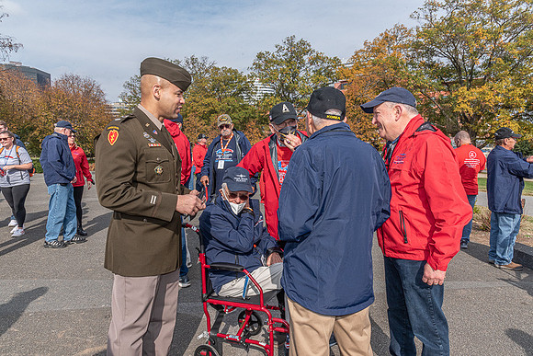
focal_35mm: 24
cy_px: 178
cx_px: 266
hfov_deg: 73.7
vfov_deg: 53.2
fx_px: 355
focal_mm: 24
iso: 500
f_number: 18
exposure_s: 1/250
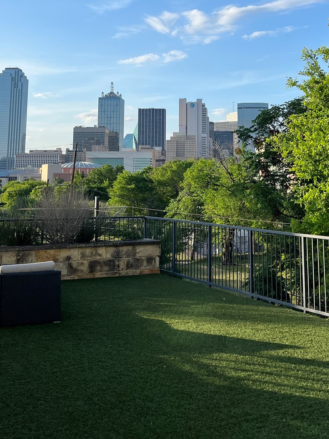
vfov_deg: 38.7
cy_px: 82
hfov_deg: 30.9
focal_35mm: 47
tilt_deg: +10.9
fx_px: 595
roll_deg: -1.2
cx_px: 158
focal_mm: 5.7
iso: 50
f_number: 1.5
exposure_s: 1/3257
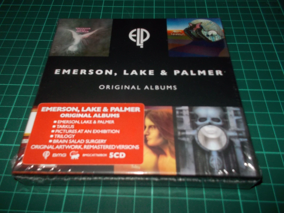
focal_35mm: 29
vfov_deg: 48.2
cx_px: 142
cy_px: 106
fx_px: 238
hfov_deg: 61.7
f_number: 3.3
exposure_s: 1/30
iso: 200
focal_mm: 4.1
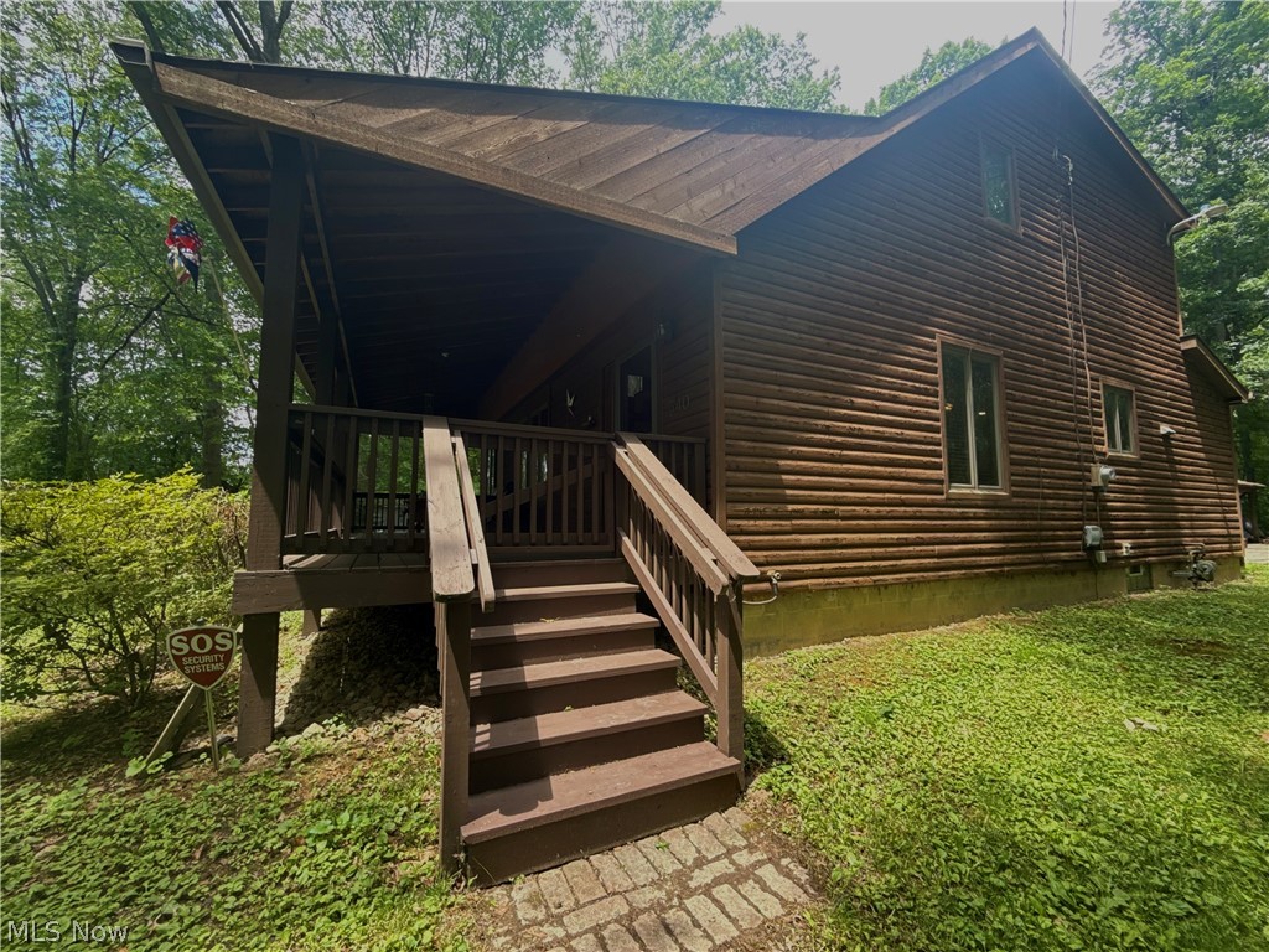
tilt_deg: +6.1
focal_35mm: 14
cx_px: 634
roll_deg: -0.2
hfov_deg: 102.1
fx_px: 513
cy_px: 476
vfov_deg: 85.7
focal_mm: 2.22
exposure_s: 1/119
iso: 50
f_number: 2.2
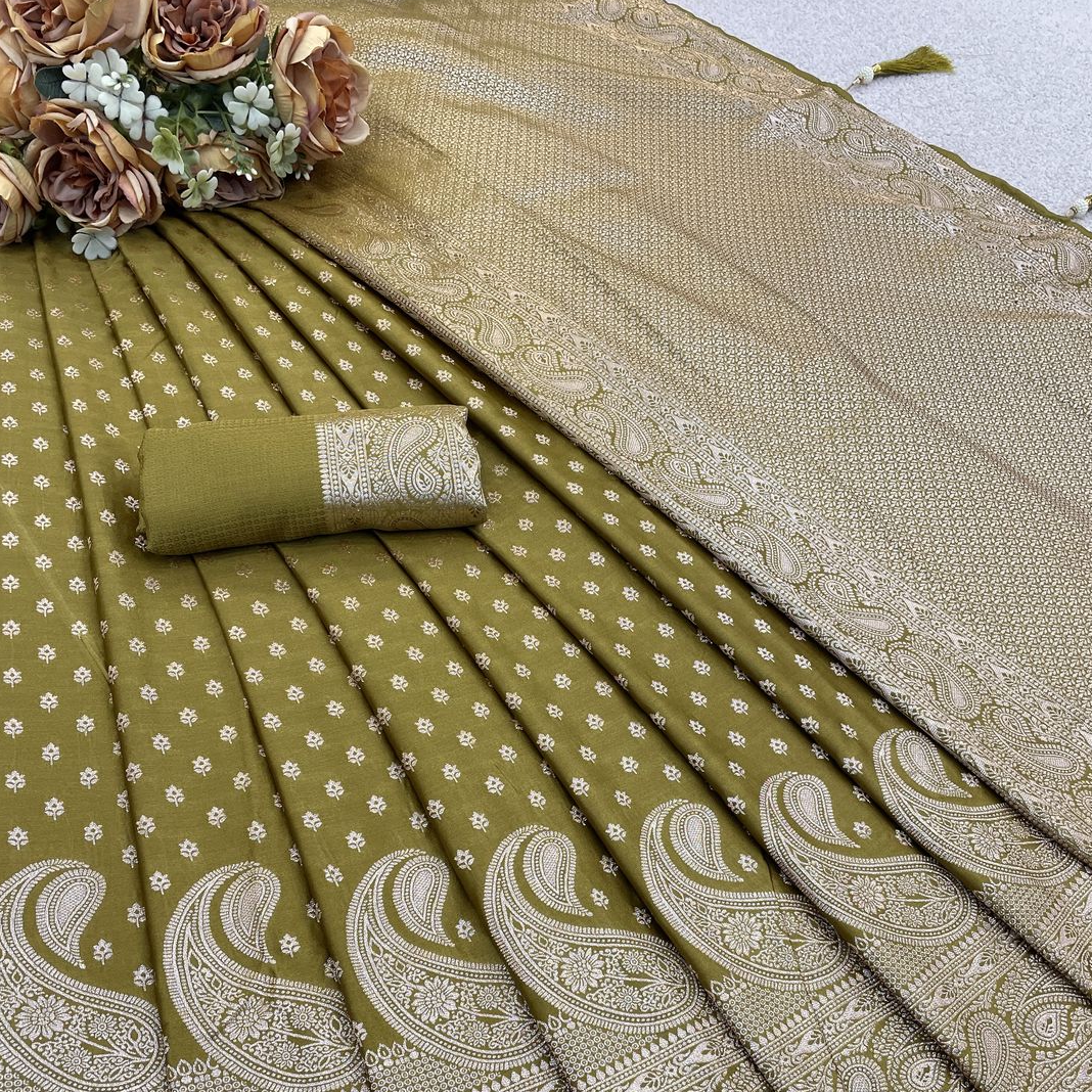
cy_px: 717
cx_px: 550
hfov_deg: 52.5
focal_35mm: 31
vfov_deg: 51.7
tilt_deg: -56.4
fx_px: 1106
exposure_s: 1/100
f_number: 1.6
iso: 80
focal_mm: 4.2
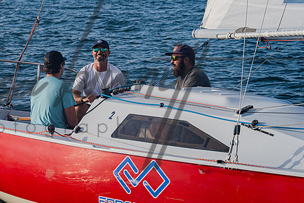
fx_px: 1073
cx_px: 111
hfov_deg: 16.1
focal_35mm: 127
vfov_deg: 10.8
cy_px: 46
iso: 400
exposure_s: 1/1000
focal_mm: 79
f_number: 6.3
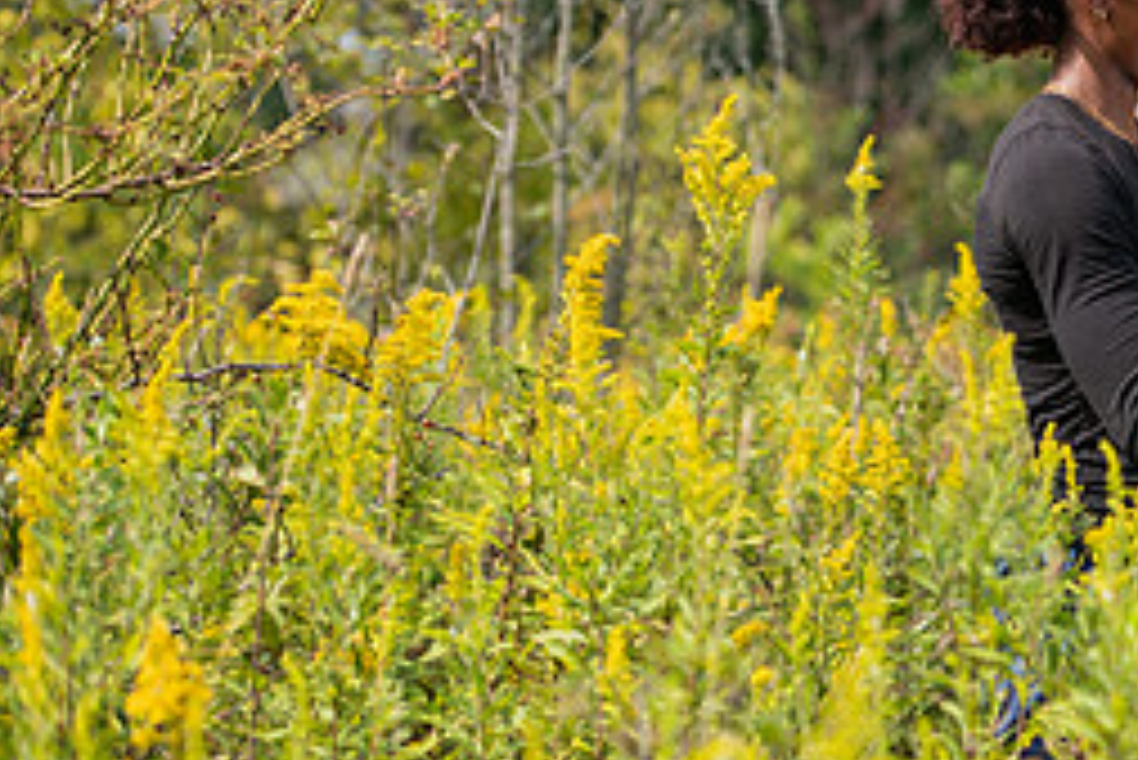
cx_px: 1295
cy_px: 331
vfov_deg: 7.1
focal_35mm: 195
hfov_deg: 10.4
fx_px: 6167
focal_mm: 85
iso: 64
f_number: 3.5
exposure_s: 1/400
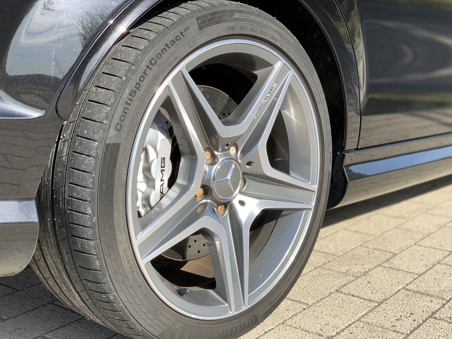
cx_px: 226
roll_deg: +0.0
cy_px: 170
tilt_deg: -9.9
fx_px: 679
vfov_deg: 28.0
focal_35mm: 52
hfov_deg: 36.8
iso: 16
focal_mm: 6
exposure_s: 1/282
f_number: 2.4
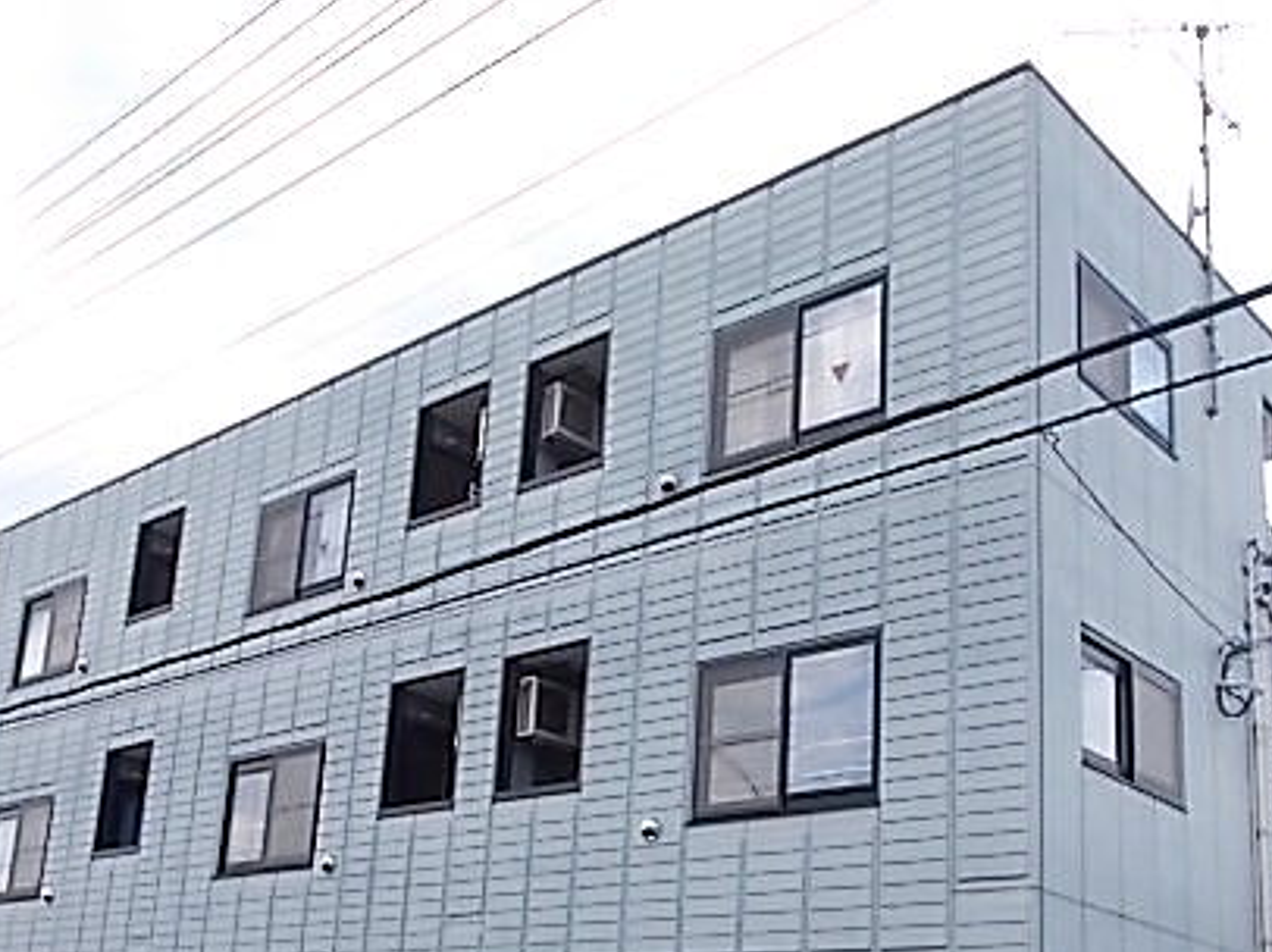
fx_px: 1506
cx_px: 617
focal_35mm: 41
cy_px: 745
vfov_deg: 34.2
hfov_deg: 45.8
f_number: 3.2
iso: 80
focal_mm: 4.6
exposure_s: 1/320
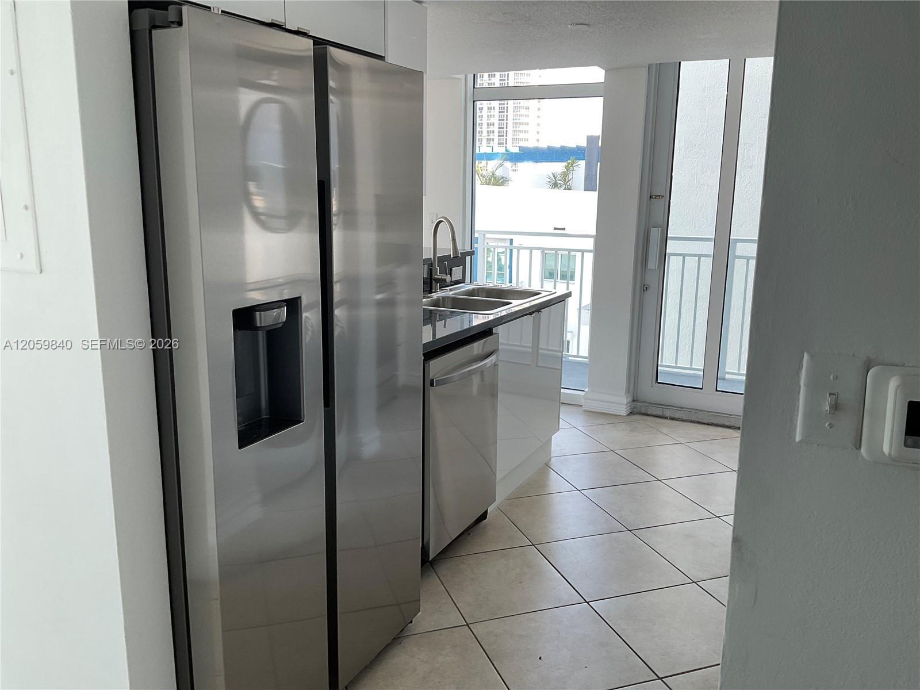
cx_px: 460
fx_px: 771
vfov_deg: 48.2
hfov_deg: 61.7
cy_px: 345
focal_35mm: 29
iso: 50
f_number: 1.8
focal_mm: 3
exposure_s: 1/122
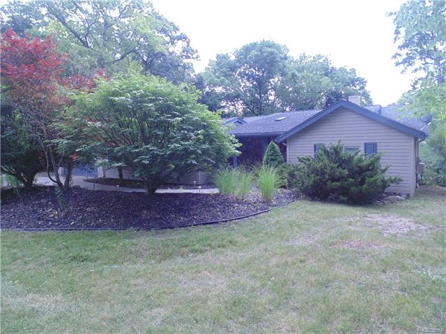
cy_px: 167
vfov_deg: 61.1
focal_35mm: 22
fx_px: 283
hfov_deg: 76.4
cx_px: 223
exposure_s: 1/100
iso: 80
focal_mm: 4
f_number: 3.1
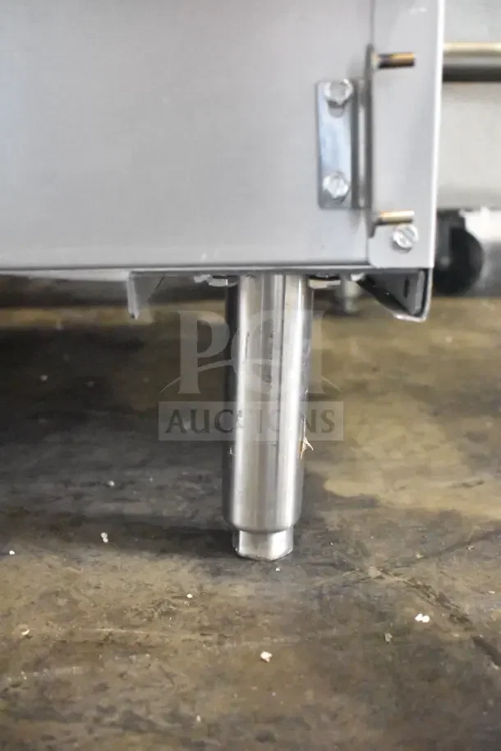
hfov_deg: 36.9
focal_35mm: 36
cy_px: 376
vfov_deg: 53.1
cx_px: 250
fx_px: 751
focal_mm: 24
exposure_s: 1/40
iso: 16000
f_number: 4
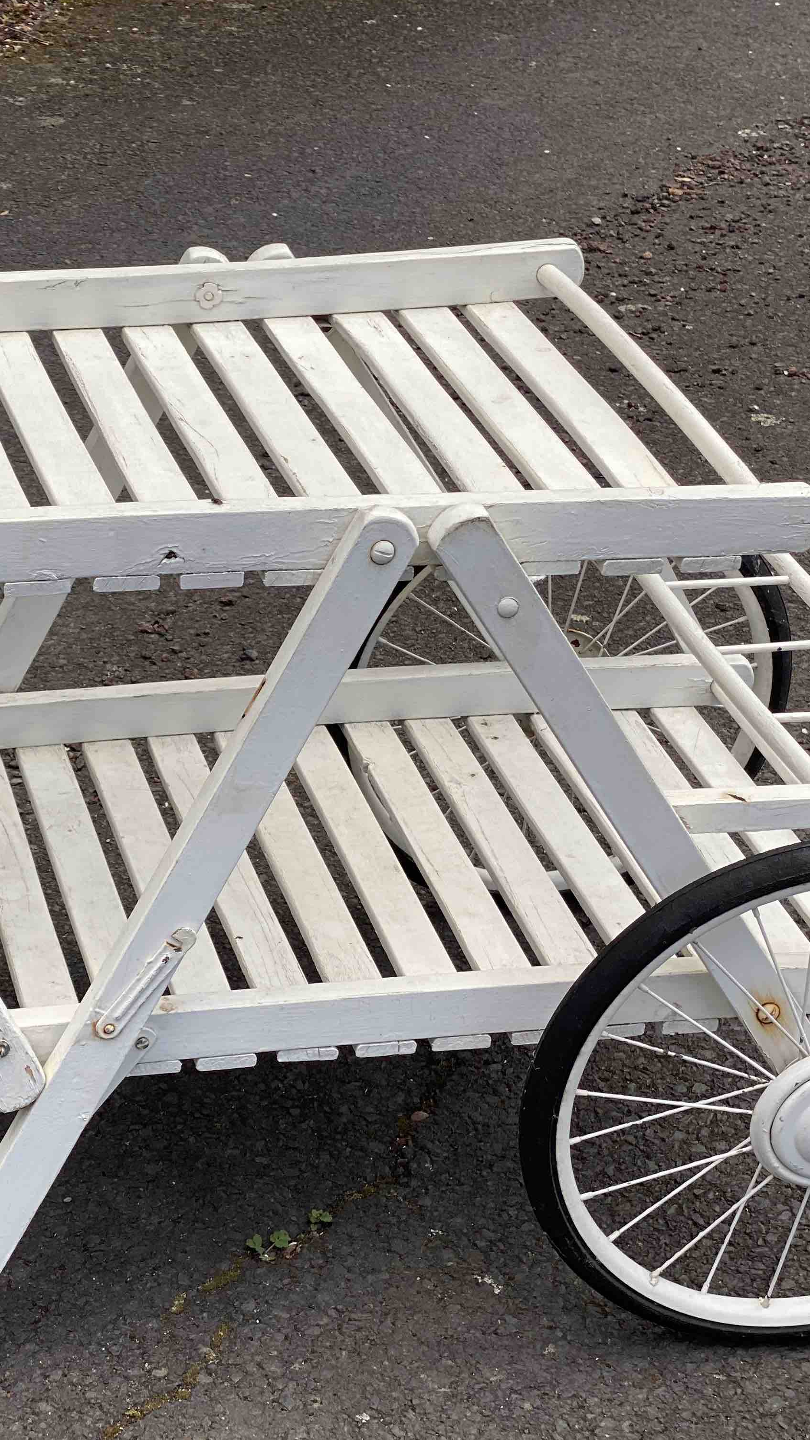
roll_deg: +3.5
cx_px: 245
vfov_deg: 27.9
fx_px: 2902
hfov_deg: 15.8
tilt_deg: -32.5
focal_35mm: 76
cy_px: 720
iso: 20
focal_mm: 6
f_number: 2
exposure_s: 1/294
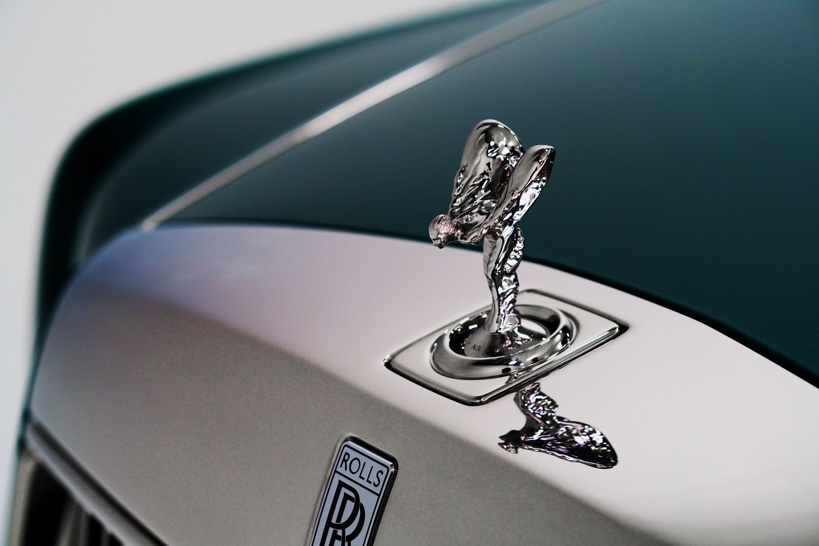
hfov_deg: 23.9
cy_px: 273
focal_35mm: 85
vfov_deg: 16.1
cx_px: 410
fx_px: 1934
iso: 640
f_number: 4
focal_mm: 85
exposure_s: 1/160
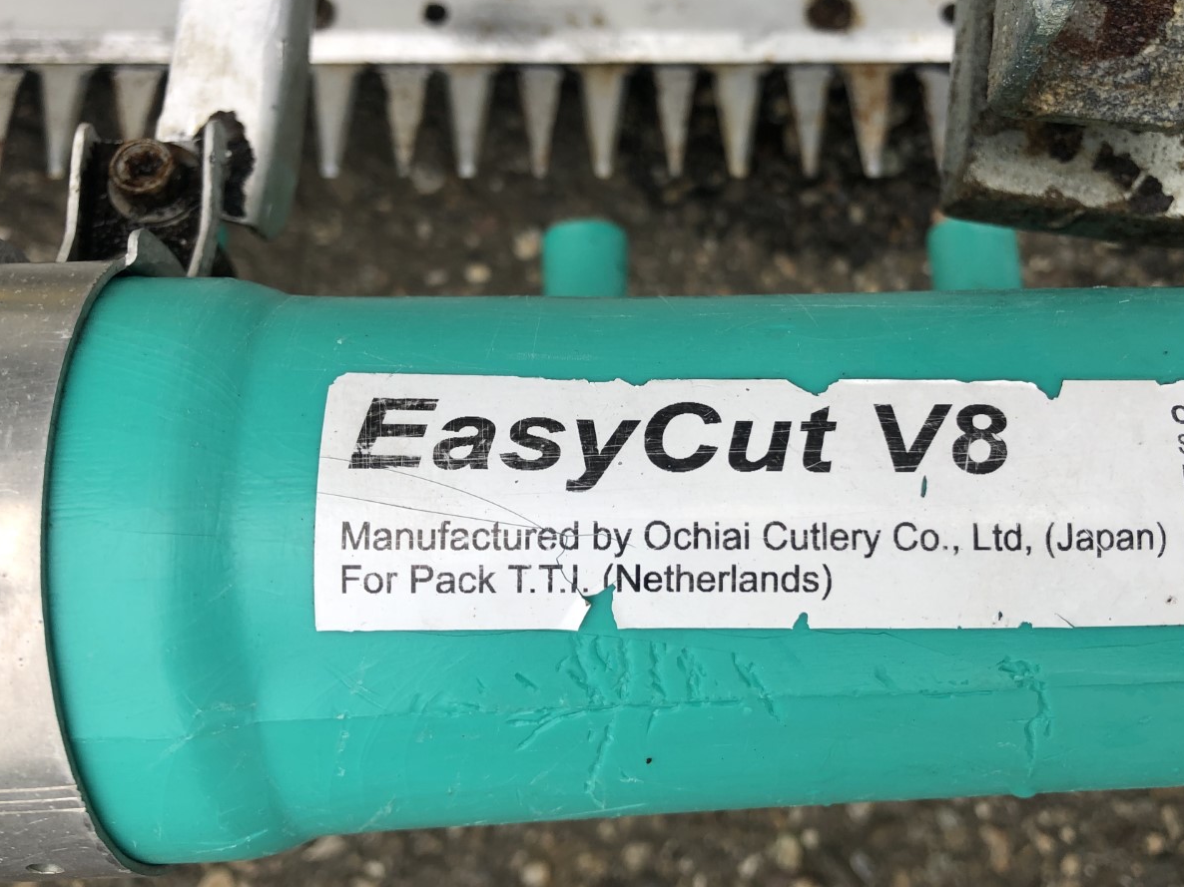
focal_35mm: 34
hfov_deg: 53.8
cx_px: 668
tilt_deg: -82.8
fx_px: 1163
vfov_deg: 41.7
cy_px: 404
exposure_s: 1/120
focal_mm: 4
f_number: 1.8
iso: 20
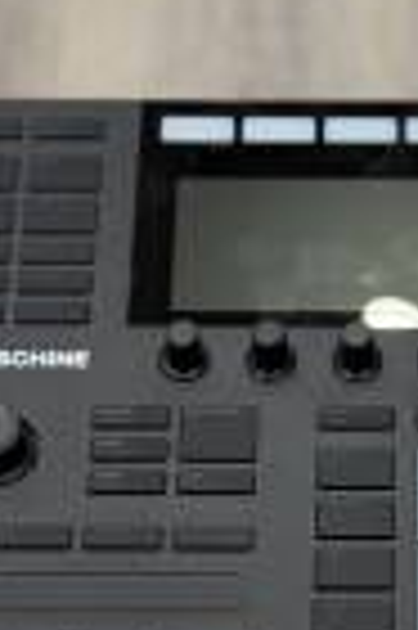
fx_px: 2497
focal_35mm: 143
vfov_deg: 14.3
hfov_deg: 9.5
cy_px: 405
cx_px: 373
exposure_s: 1/60
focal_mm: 6.76
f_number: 1.78
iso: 64
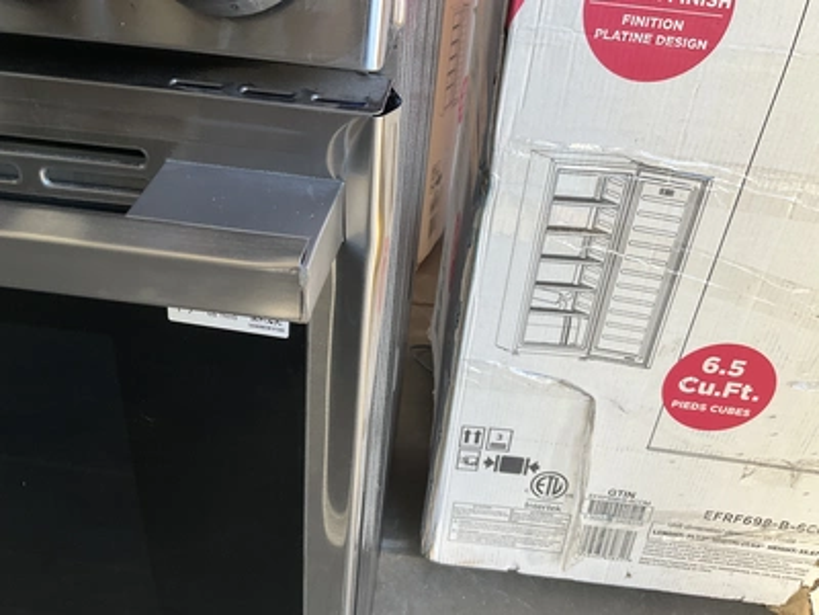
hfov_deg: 61.7
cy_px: 308
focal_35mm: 29
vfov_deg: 48.2
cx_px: 410
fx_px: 686
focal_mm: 3
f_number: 1.8
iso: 32
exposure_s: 1/122
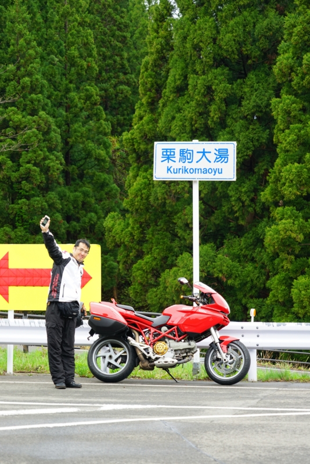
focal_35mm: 118
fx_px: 1523
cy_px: 232
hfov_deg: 11.6
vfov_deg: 17.3
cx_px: 155
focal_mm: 118
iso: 400
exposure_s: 1/125
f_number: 6.3
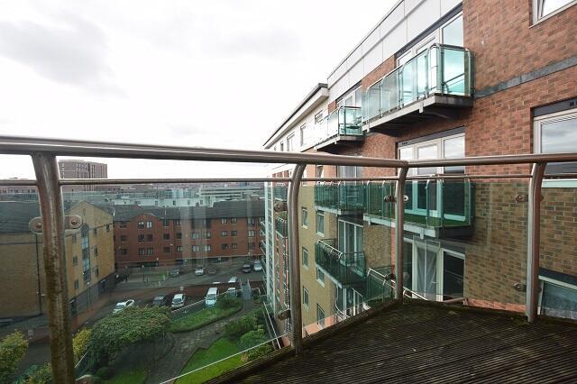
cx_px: 288
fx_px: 240
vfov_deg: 77.3
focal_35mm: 15
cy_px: 192
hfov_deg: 100.4
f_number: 5.6
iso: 125
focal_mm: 10
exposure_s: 1/125
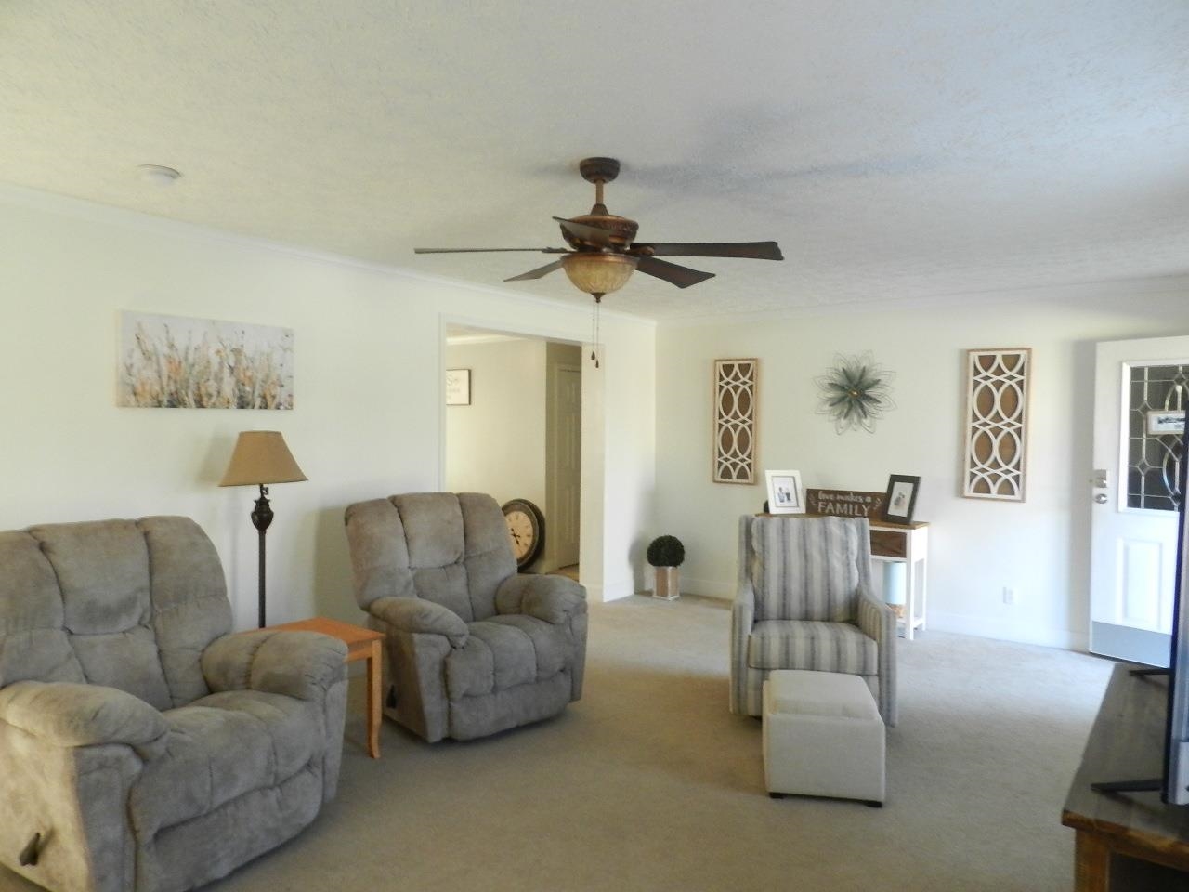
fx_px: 790
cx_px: 594
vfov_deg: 58.9
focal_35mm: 23
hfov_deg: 73.9
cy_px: 446
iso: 400
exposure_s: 1/8
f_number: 5
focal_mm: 4
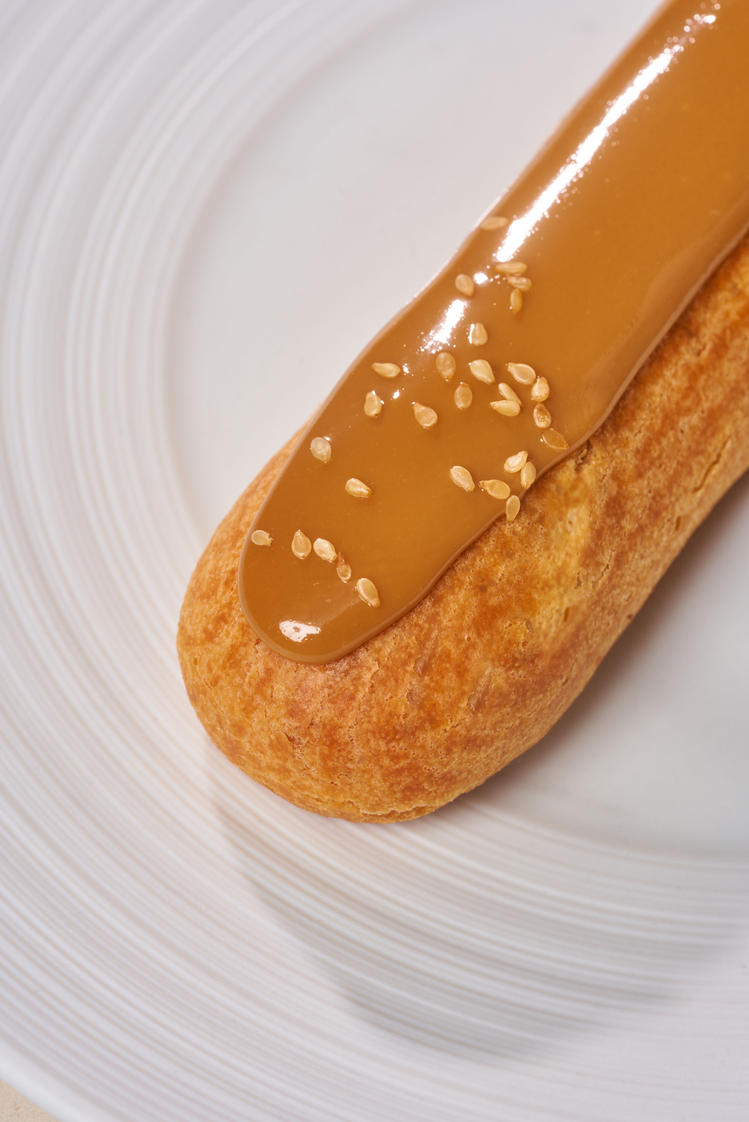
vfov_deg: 22.6
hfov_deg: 15.2
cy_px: 561
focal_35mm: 90
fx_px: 2808
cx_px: 374
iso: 200
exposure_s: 1/100
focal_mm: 90
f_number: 11
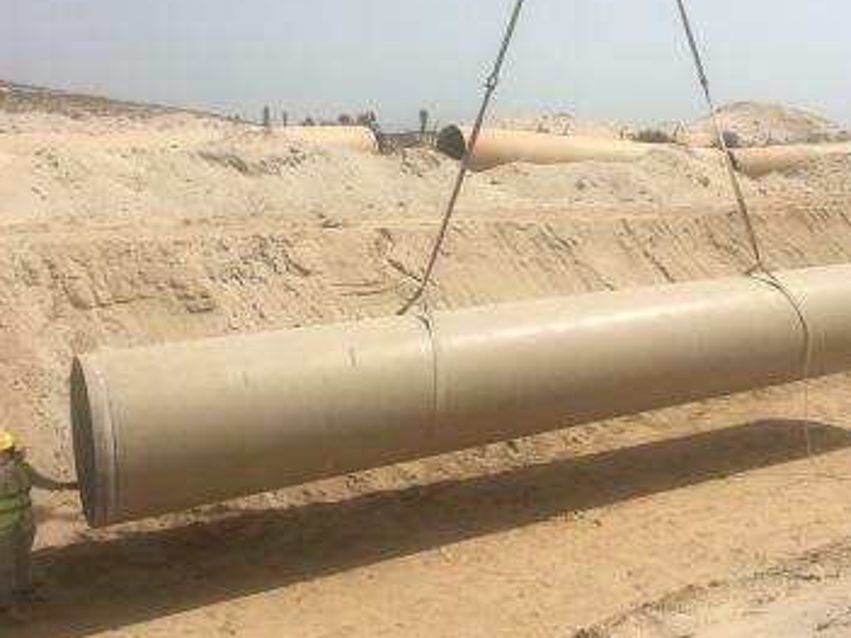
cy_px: 255
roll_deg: -1.8
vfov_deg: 38.5
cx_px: 497
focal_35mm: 37
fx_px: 909
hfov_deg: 49.9
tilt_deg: -6.9
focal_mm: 4.15
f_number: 2.2
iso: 25
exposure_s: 1/3205
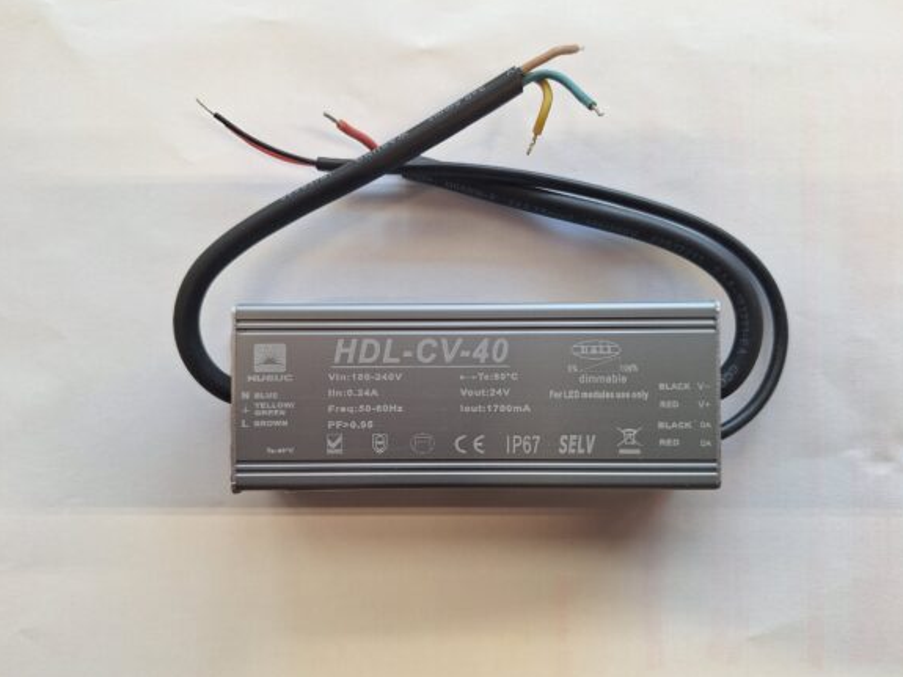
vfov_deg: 56.8
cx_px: 441
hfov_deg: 71.6
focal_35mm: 24
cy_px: 346
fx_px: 626
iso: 64
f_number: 1.8
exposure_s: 1/100
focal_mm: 5.54
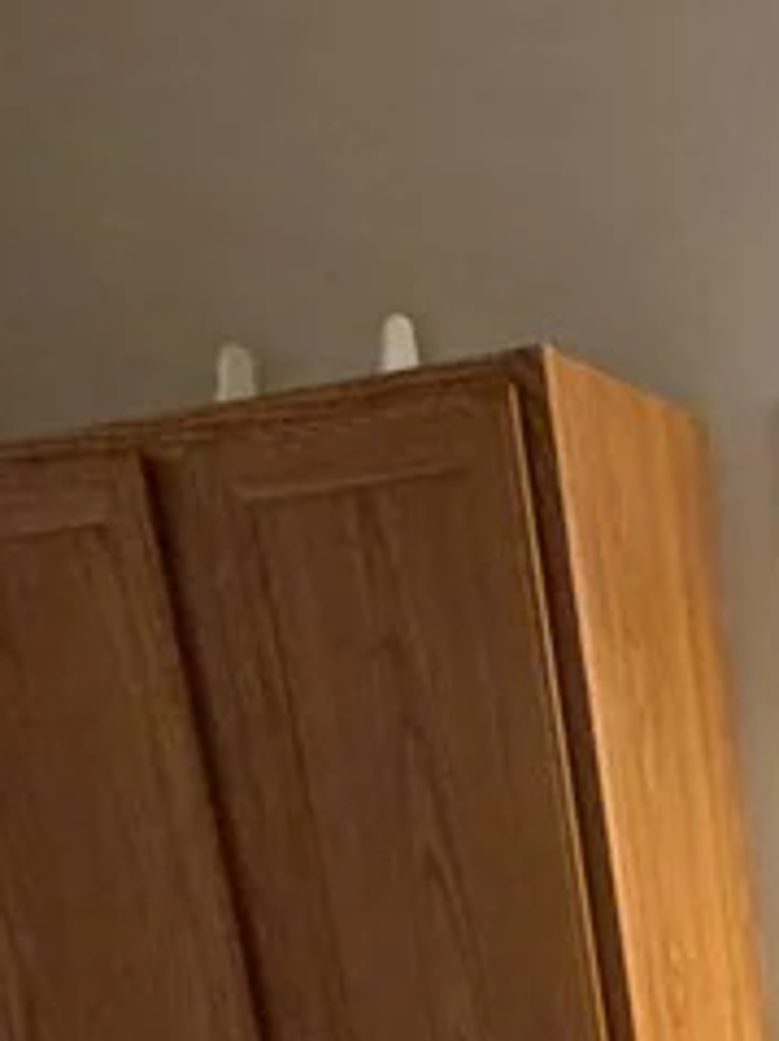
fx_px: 1802
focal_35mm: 60
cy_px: 1568
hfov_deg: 21.7
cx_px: 1049
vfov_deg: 24.7
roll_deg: +3.7
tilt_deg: -20.7
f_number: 2.2
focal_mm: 2.22
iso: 250
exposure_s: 1/120
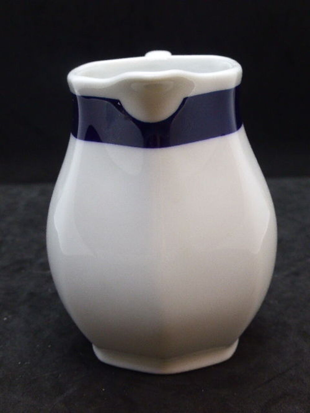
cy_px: 206
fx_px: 681
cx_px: 155
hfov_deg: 25.7
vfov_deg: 33.8
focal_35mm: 57
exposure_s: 1/30
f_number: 4.6
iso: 400
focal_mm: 9.7
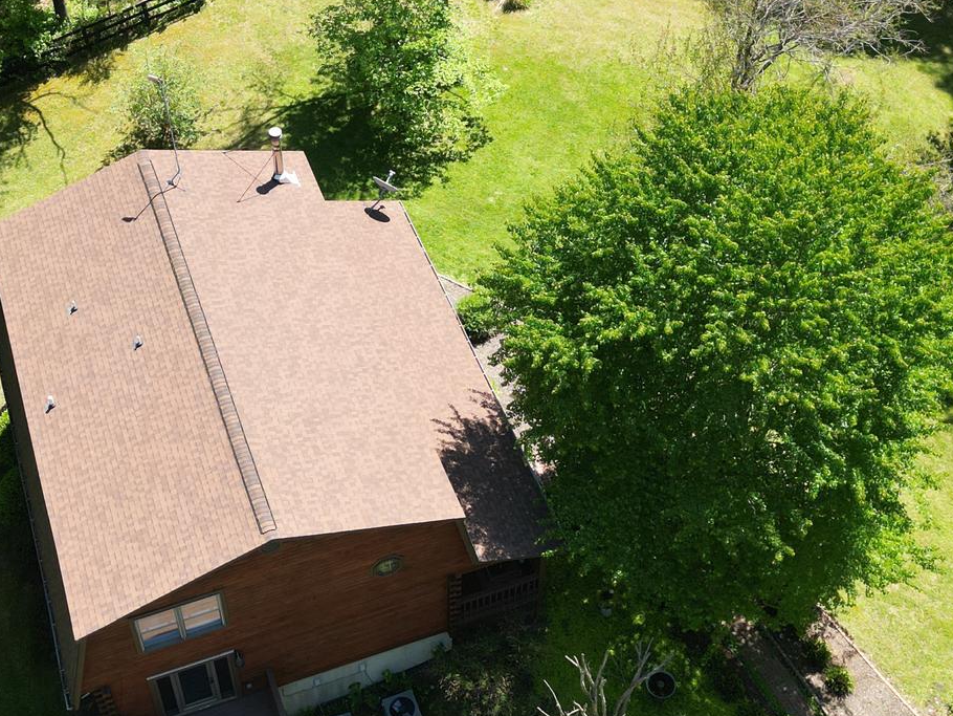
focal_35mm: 54
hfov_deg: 35.5
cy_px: 275
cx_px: 429
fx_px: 1487
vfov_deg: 27.0
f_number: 1.7
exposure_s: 1/800
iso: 100
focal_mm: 6.72
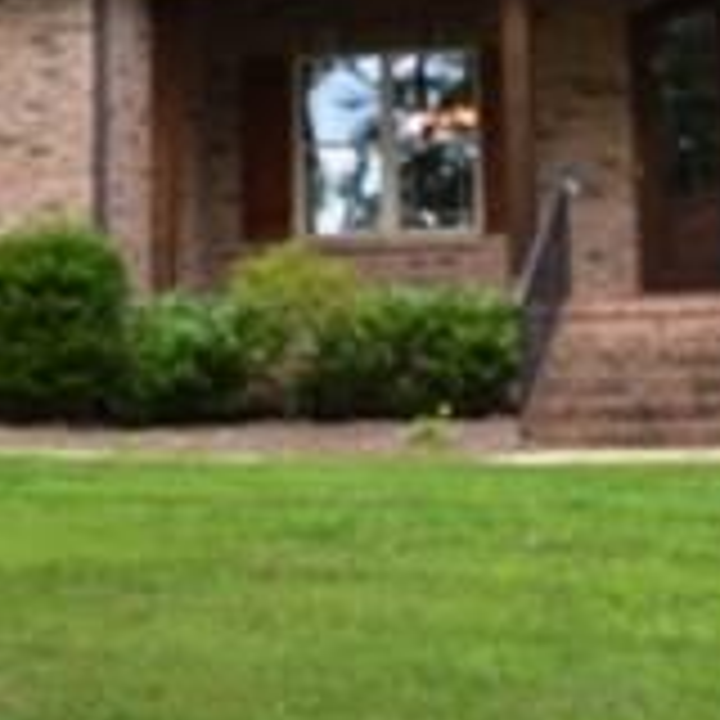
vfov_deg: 15.0
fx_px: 2636
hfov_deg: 15.6
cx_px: 356
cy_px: -173
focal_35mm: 112
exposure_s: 1/200
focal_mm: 22
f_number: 5.6
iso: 100
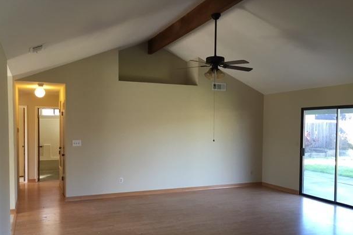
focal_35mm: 32
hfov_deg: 58.7
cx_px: 167
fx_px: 314
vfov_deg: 41.0
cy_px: 138
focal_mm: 4.15
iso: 40
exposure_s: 1/30
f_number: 2.2
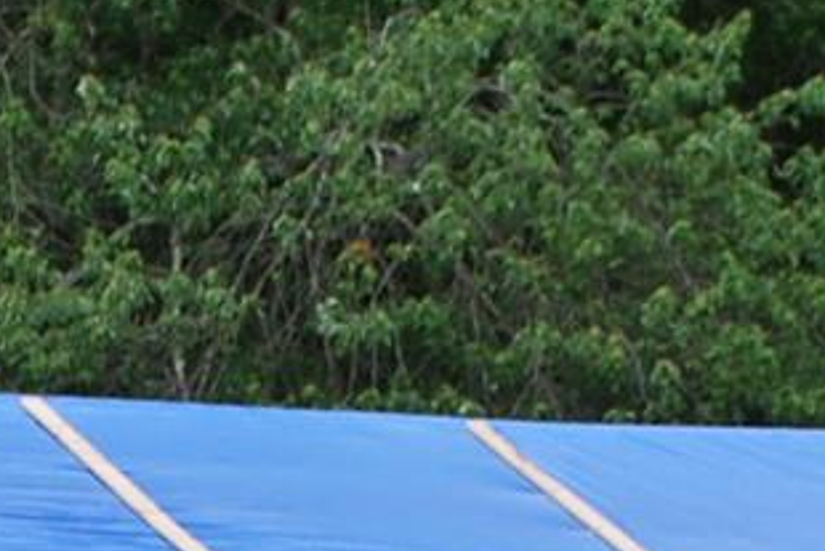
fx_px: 5915
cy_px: 1174
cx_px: 389
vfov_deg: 5.2
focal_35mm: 258
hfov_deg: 8.0
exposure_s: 1/125
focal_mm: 26
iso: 200
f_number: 5.6
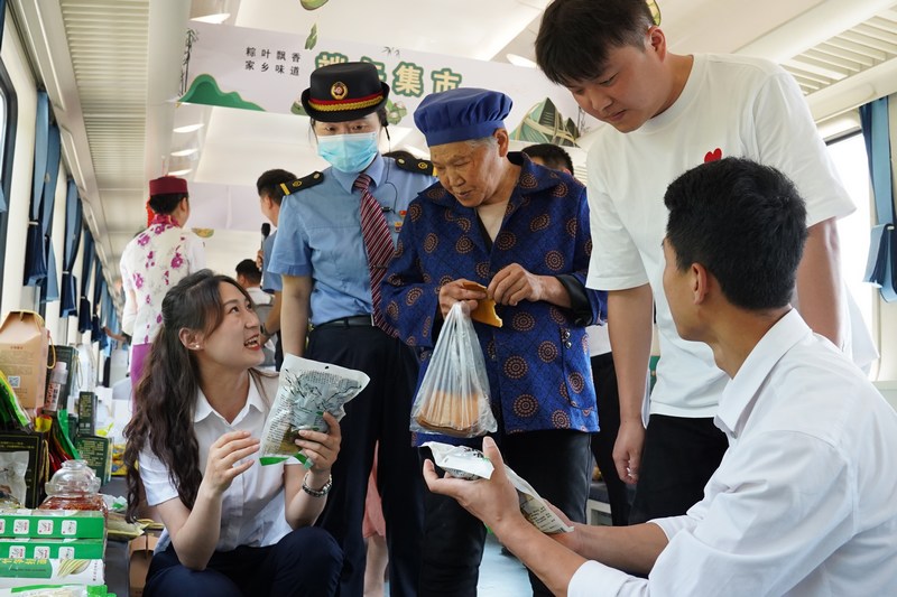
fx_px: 897
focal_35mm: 36
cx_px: 448
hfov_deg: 53.1
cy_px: 298
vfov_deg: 36.9
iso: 2000
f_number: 5.6
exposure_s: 1/250
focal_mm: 24
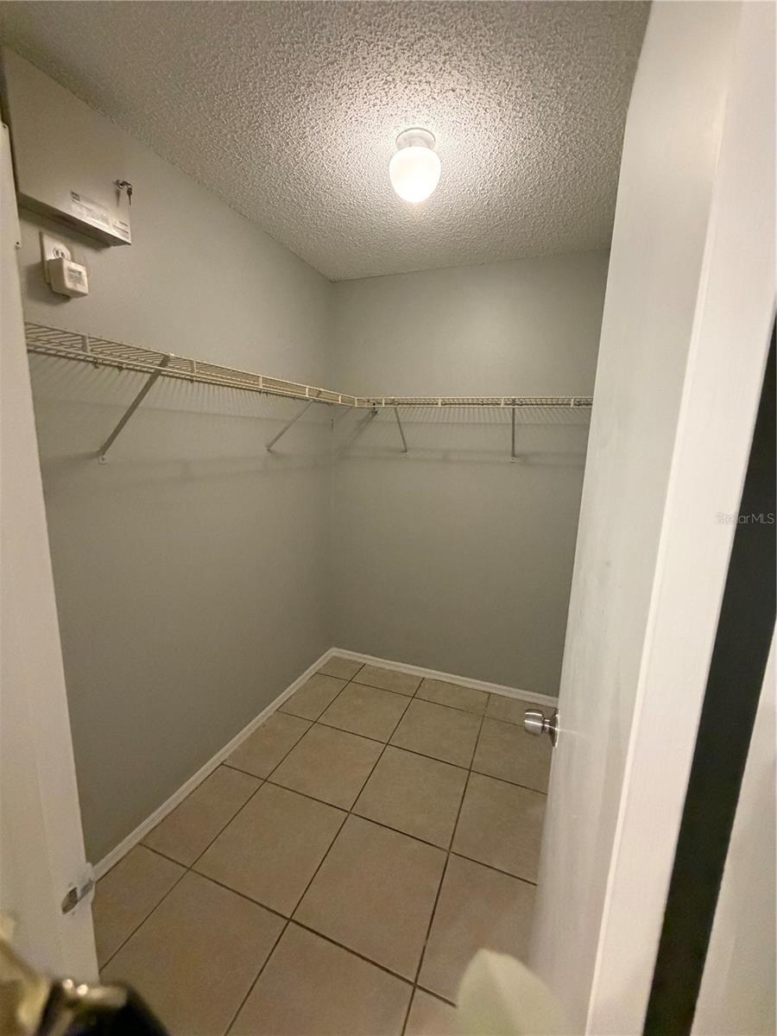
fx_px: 419
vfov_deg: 102.1
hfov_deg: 85.7
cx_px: 388
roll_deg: -1.3
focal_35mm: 14
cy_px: 518
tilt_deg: -8.0
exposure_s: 1/60
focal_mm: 2.22
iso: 800
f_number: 2.2
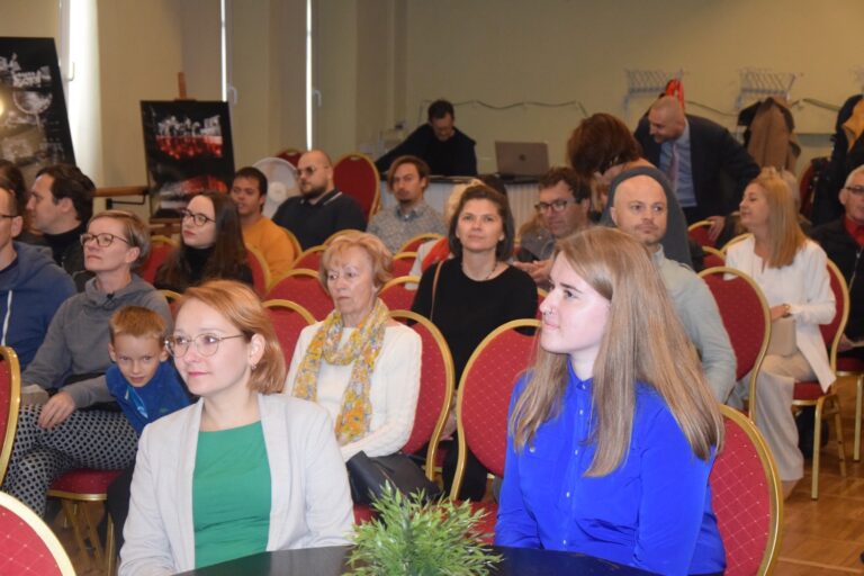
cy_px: 288
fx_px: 1620
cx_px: 432
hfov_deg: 29.9
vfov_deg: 20.2
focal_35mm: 68
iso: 3200
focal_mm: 45
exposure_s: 1/60
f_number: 4.8
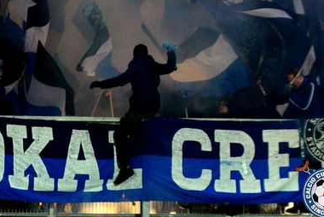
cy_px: 72
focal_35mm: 416
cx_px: 131
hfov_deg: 5.0
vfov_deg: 3.3
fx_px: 3744
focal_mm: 185
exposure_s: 1/400
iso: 1250
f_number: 5
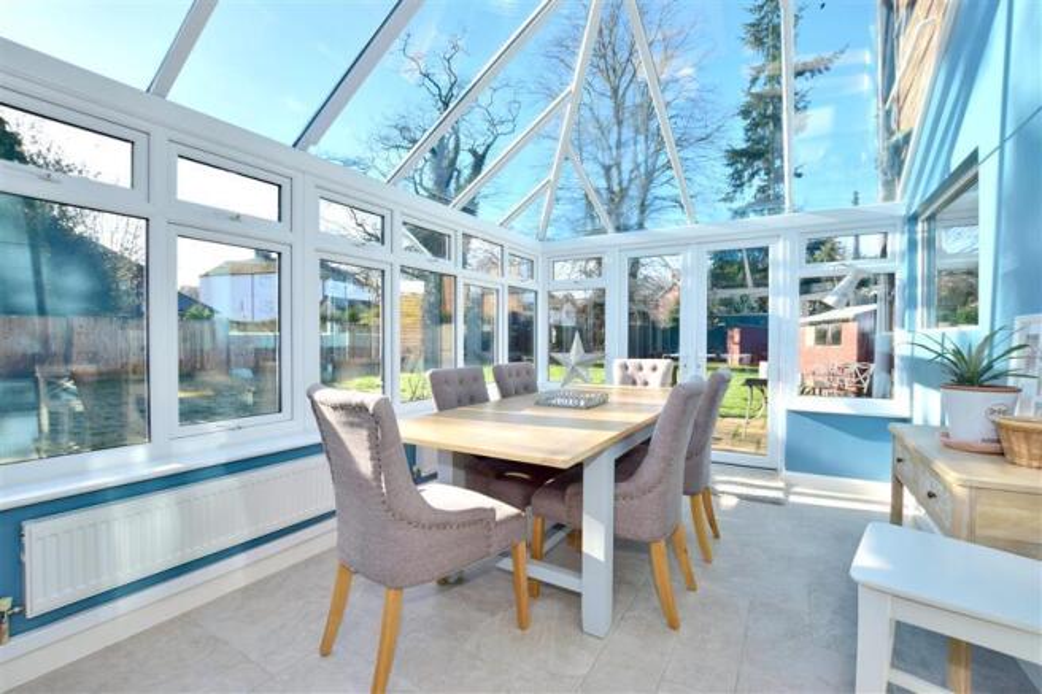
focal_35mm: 15
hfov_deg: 100.4
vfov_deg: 77.3
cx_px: 521
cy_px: 347
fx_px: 434
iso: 400
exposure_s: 1/400
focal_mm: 10
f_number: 11
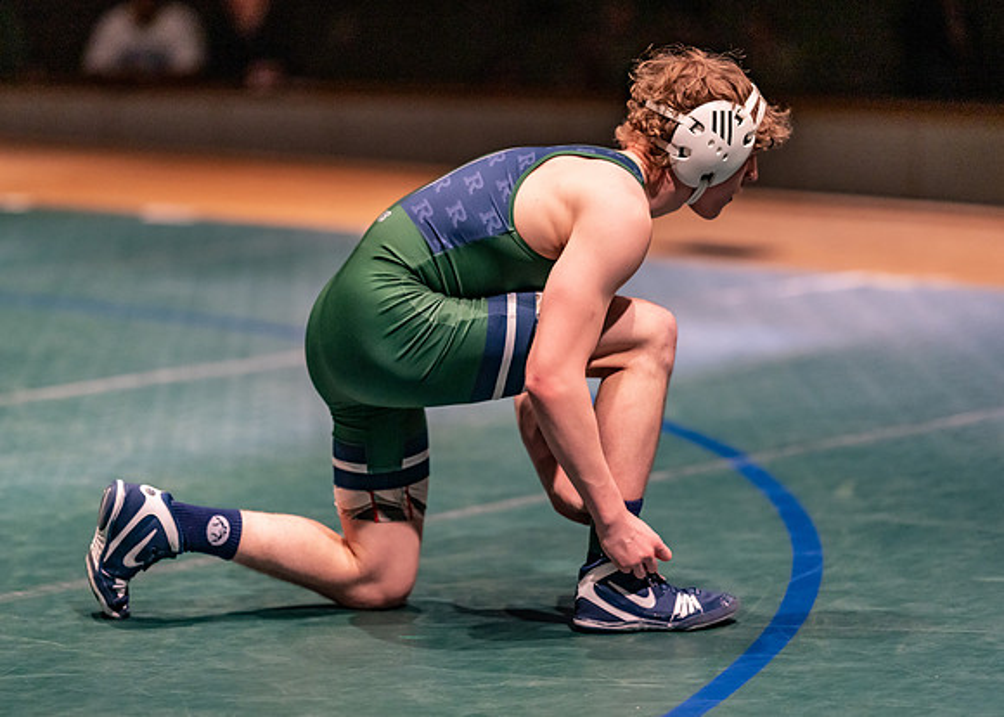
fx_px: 4141
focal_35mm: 145
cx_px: 502
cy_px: 358
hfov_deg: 13.8
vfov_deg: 9.9
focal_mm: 135
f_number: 1.8
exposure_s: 1/640
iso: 2500
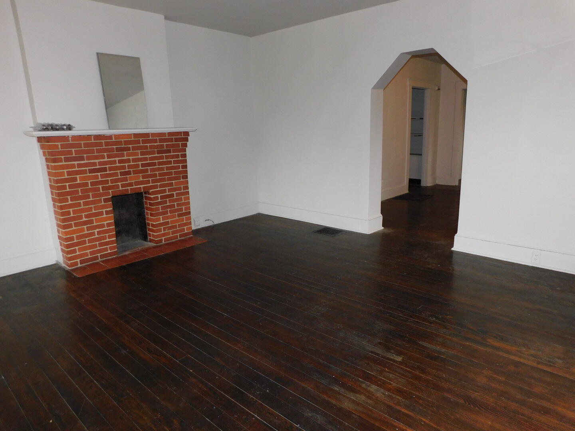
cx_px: 288
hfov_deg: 73.9
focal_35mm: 23
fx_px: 382
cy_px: 216
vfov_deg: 58.9
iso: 200
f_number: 3
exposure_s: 1/30
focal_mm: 4
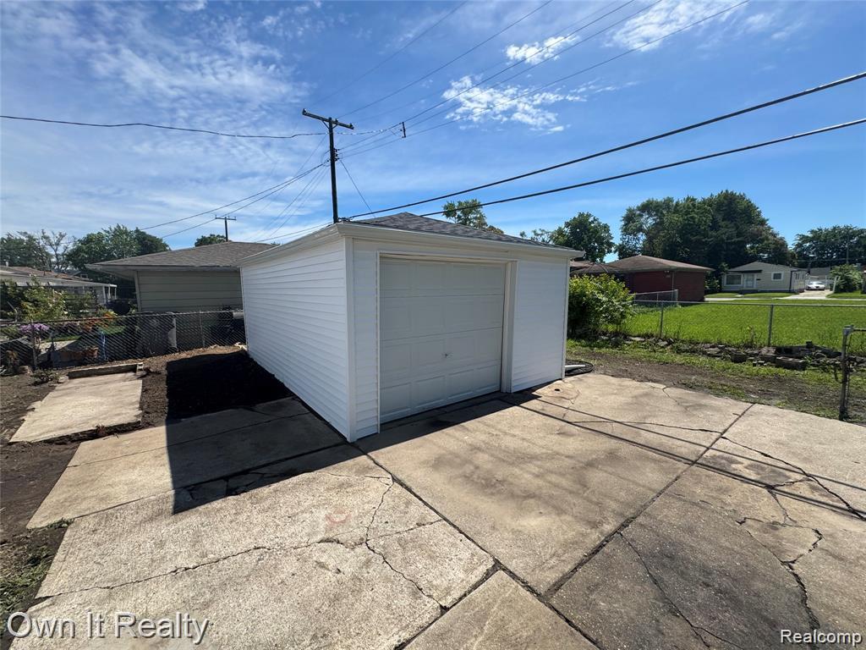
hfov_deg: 102.1
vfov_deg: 85.7
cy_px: 325
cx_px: 433
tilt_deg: -4.8
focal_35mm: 14
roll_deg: +0.6
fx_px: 350
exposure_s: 1/1976
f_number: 2.2
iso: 50
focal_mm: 2.22
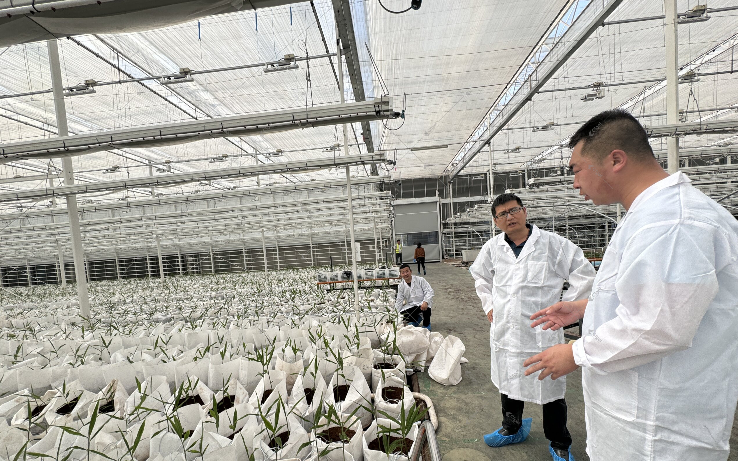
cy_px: 265
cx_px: 368
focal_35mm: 15
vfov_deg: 74.3
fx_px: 302
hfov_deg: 101.5
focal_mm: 2.22
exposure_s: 1/734
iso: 40
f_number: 2.2
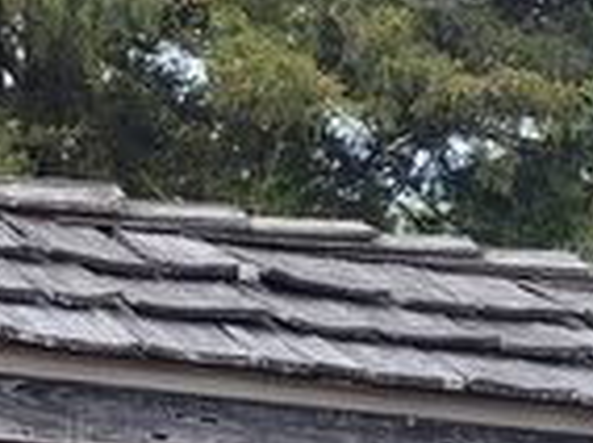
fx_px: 2223
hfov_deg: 15.2
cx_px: 384
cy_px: 1078
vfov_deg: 9.9
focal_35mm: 130
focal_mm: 5.56
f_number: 1.8
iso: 148
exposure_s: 1/120
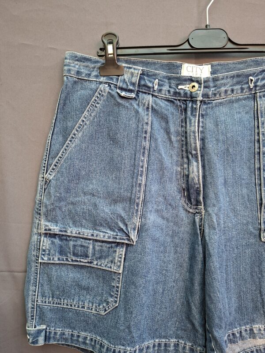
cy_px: 176
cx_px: 132
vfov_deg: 73.9
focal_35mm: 23
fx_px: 235
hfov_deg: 58.9
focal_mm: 5.54
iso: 250
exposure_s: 1/100
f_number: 1.8
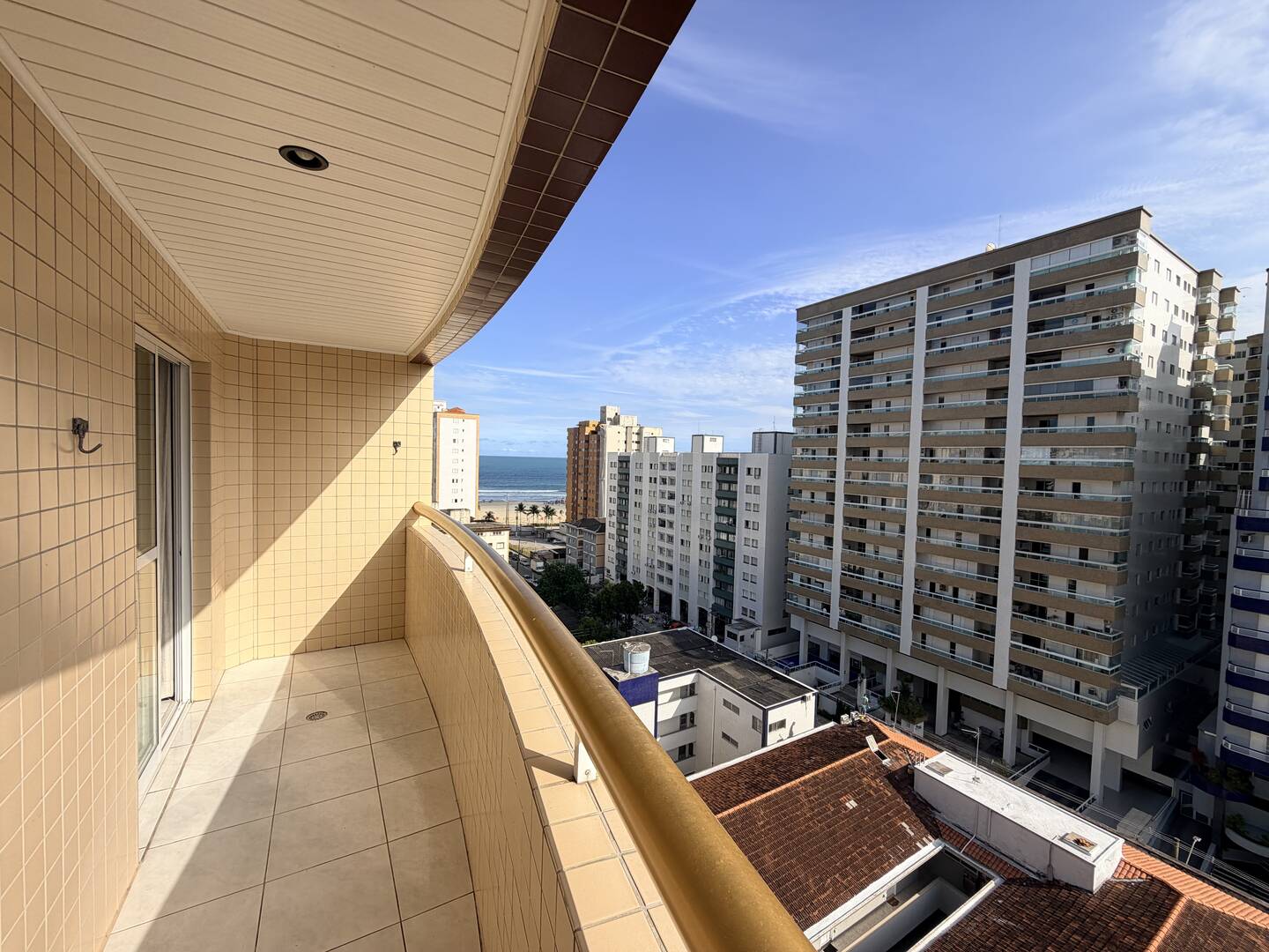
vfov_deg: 85.7
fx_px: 513
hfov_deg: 102.1
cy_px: 476
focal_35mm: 14
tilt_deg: -1.9
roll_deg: -0.9
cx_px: 634
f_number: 2.2
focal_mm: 2.22
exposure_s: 1/914
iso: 20
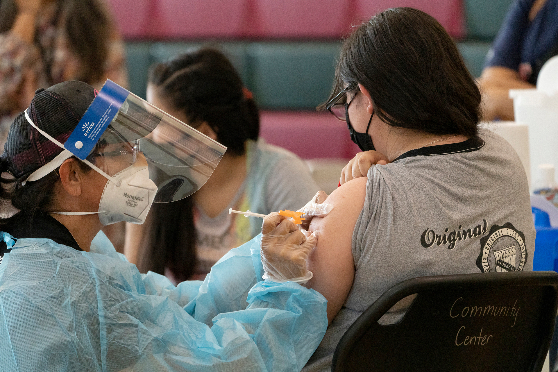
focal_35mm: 282
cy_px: 186
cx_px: 279
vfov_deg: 4.9
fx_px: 4371
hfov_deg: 7.3
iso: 4000
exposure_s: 1/320
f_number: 5.6
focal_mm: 282
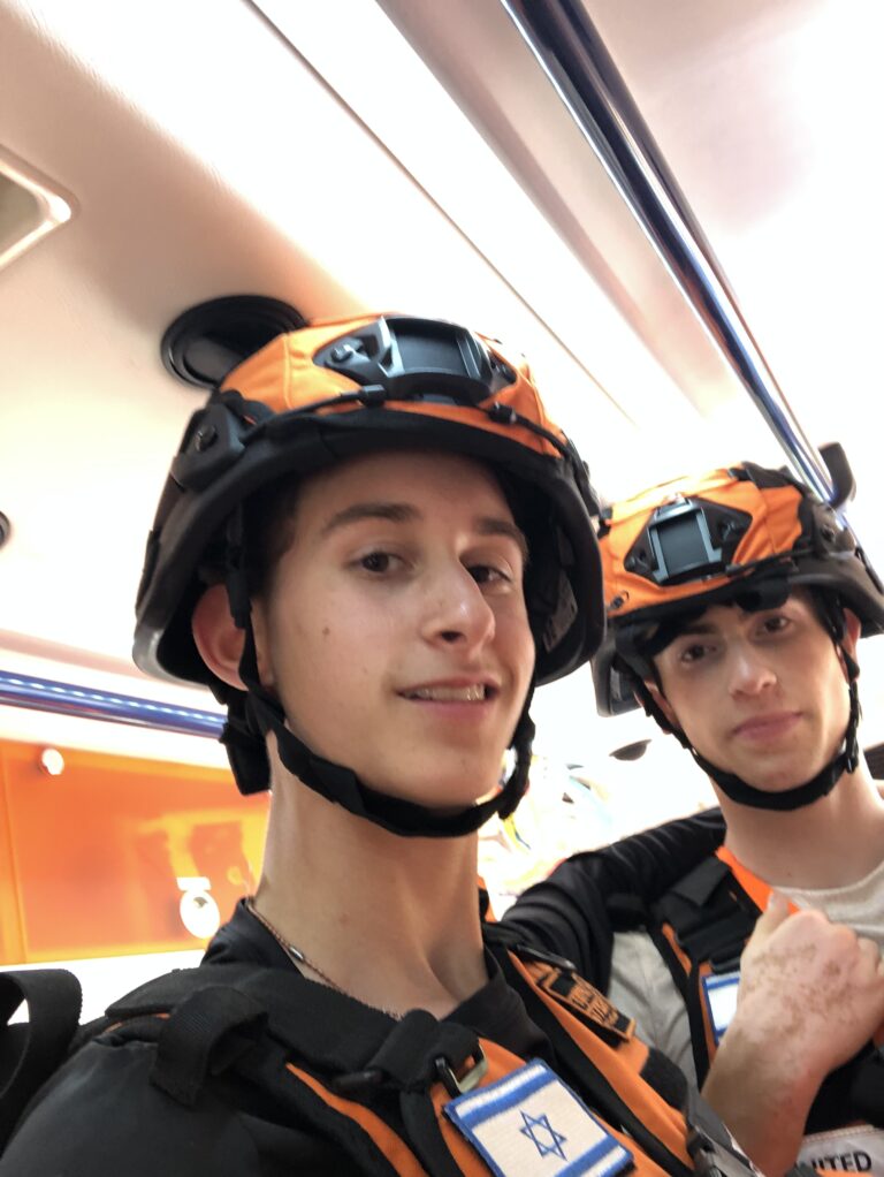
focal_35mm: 32
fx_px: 1088
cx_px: 442
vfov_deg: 56.8
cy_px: 588
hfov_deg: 44.2
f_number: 2.2
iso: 125
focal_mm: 2.87
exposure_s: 1/60
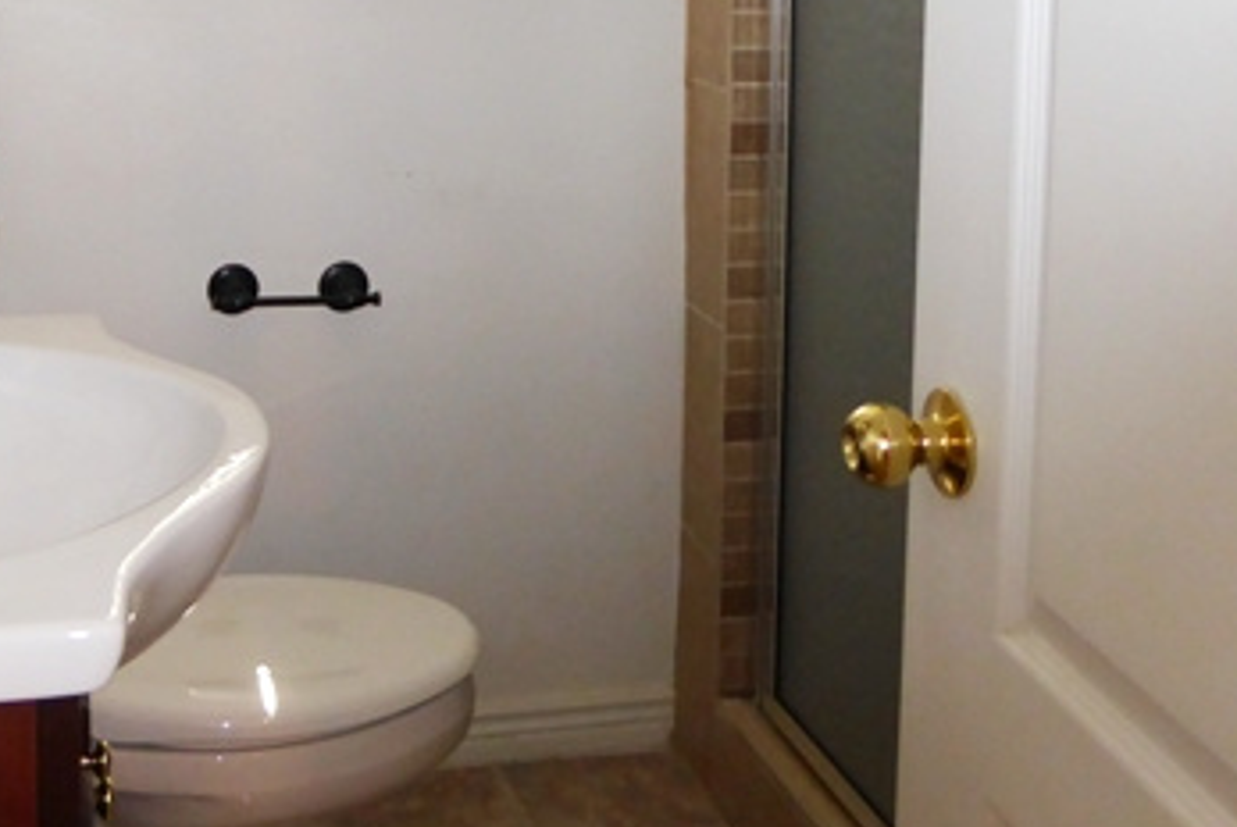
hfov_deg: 41.5
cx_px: 321
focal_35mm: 46
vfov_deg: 27.5
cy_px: -7
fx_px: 1582
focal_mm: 4.3
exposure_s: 1/60
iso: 250
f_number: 3.3
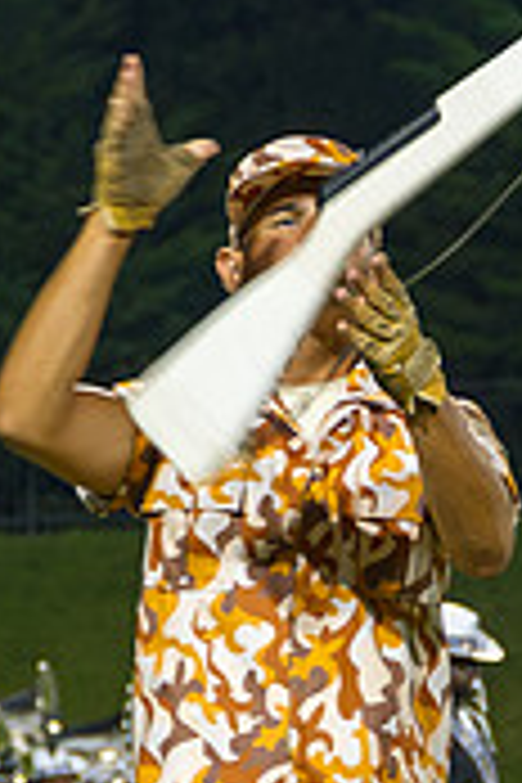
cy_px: 633
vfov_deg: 5.0
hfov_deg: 3.4
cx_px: 374
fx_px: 8917
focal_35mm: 410
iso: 2500
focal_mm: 95
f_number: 5.6
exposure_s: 1/160
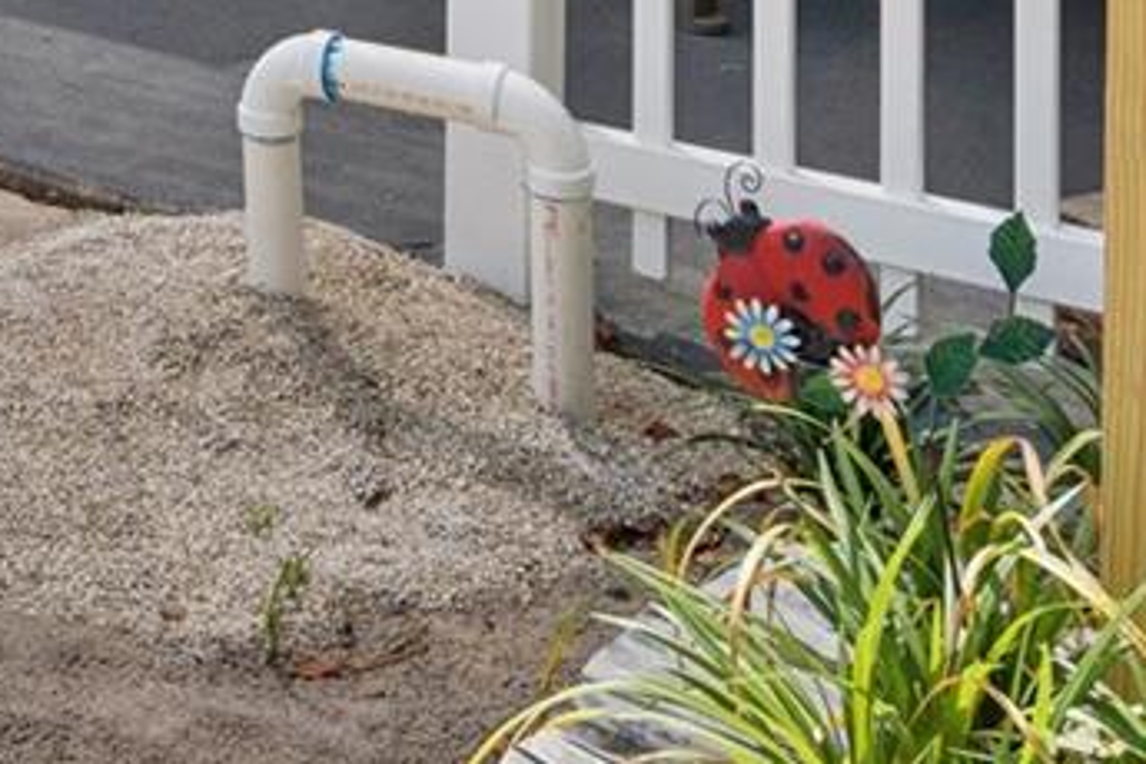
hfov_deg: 21.6
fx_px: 2801
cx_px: -183
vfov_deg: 13.0
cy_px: -860
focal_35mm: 88
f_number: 9
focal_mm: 19
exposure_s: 1/640
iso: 400
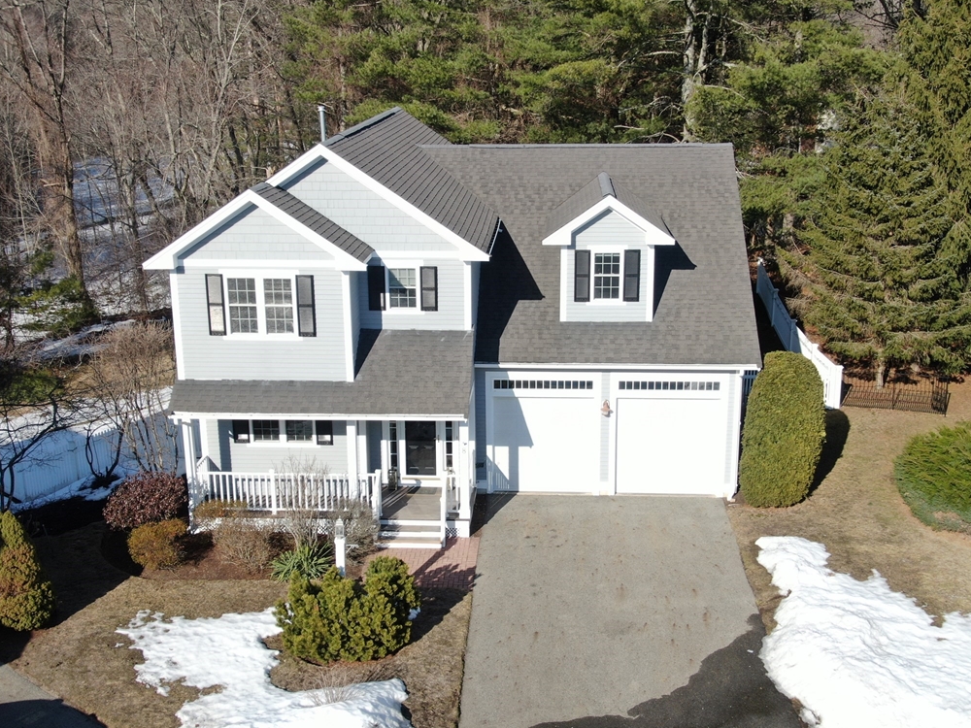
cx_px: 493
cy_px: 357
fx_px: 1206
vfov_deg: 33.6
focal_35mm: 43
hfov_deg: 43.8
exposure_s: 1/640
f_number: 3.5
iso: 100
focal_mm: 7.23
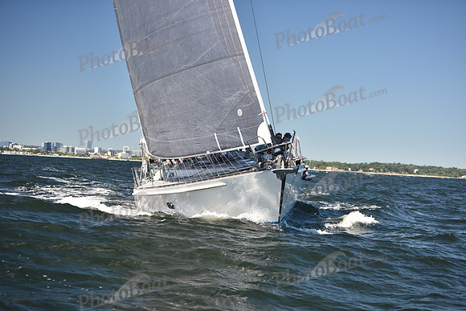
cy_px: 156
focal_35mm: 78
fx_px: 1010
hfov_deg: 26.0
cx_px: 233
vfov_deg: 17.5
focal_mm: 78
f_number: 3.2
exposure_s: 1/800
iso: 200
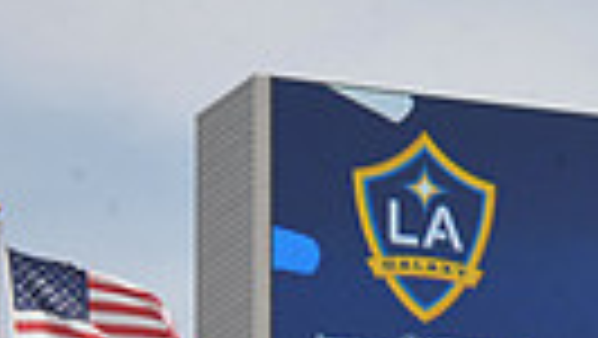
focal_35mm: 433
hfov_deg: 4.9
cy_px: 554
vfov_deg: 2.8
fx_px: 6870
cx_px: 1299
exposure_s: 1/500
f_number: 11
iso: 320
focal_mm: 95
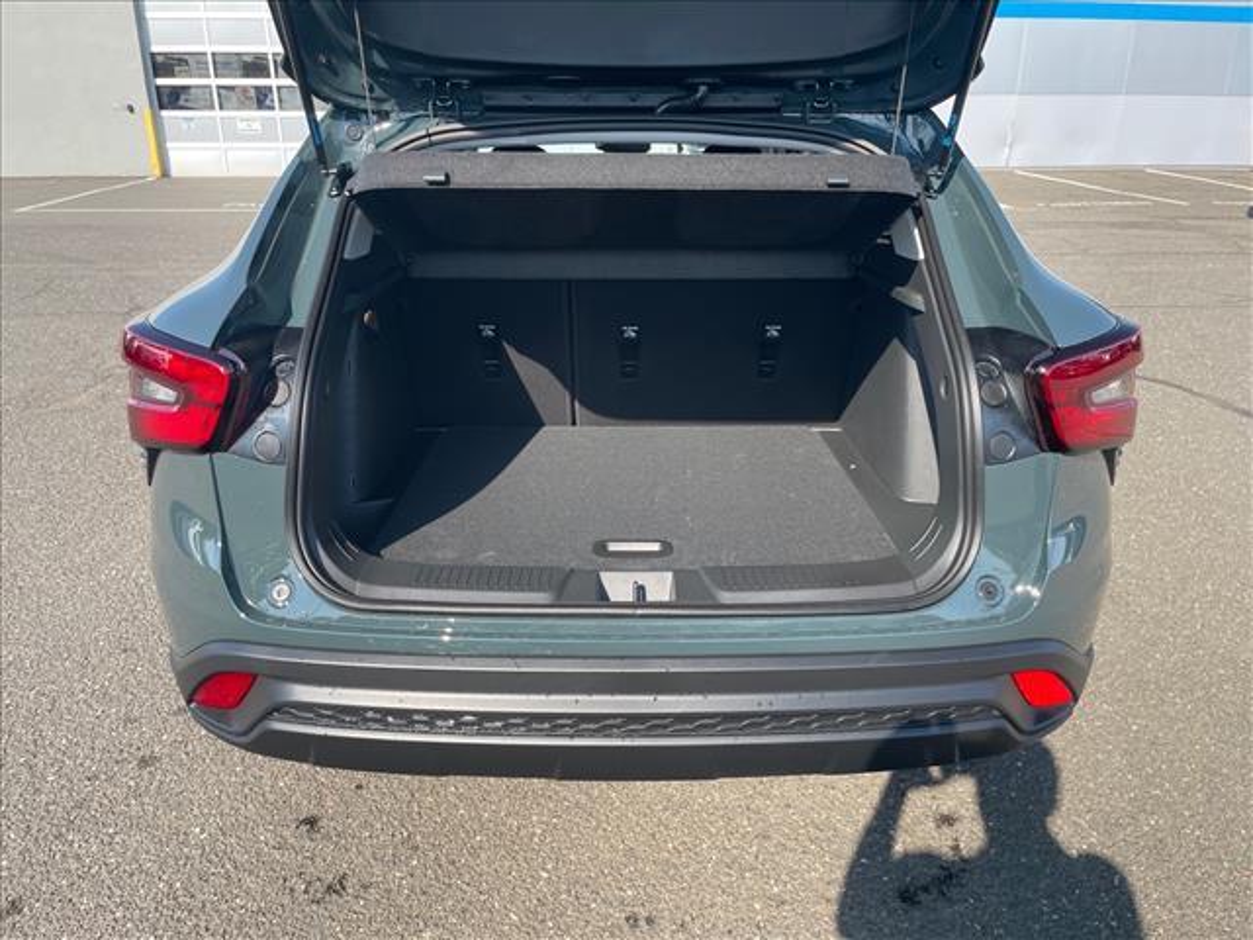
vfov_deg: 53.1
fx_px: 941
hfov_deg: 67.3
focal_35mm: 26
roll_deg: +0.1
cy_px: 470
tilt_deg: -21.3
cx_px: 626
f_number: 1.6
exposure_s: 1/413
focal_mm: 4.2
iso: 32
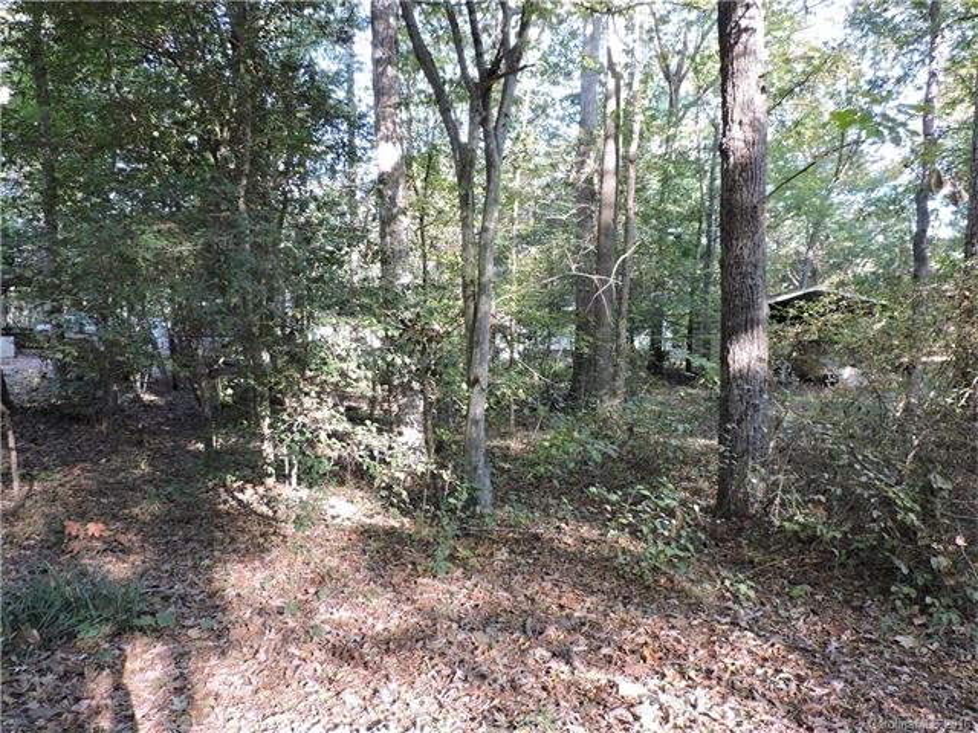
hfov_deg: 71.6
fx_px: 678
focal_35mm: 24
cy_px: 366
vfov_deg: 56.8
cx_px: 489
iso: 180
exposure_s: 1/30
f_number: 3
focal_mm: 4.3
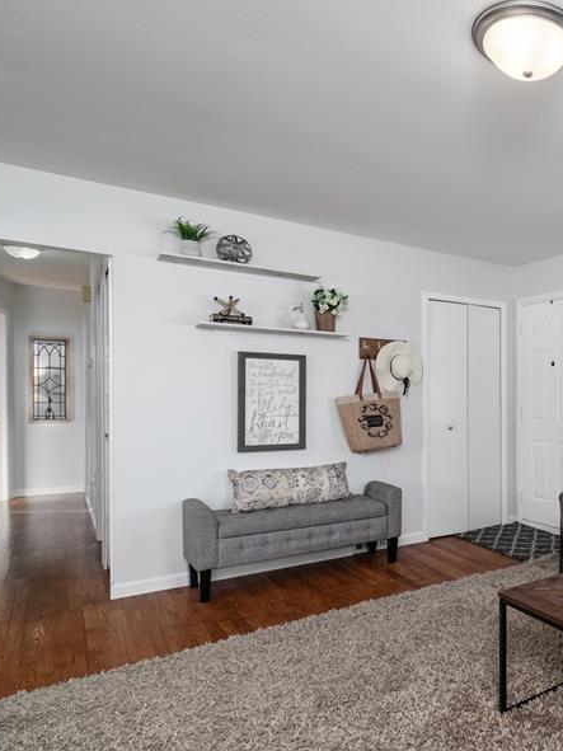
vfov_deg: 69.4
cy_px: 372
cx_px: 573
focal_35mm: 25
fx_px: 542
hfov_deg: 45.5
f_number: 6.4
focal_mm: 10
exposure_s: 1/250
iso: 640
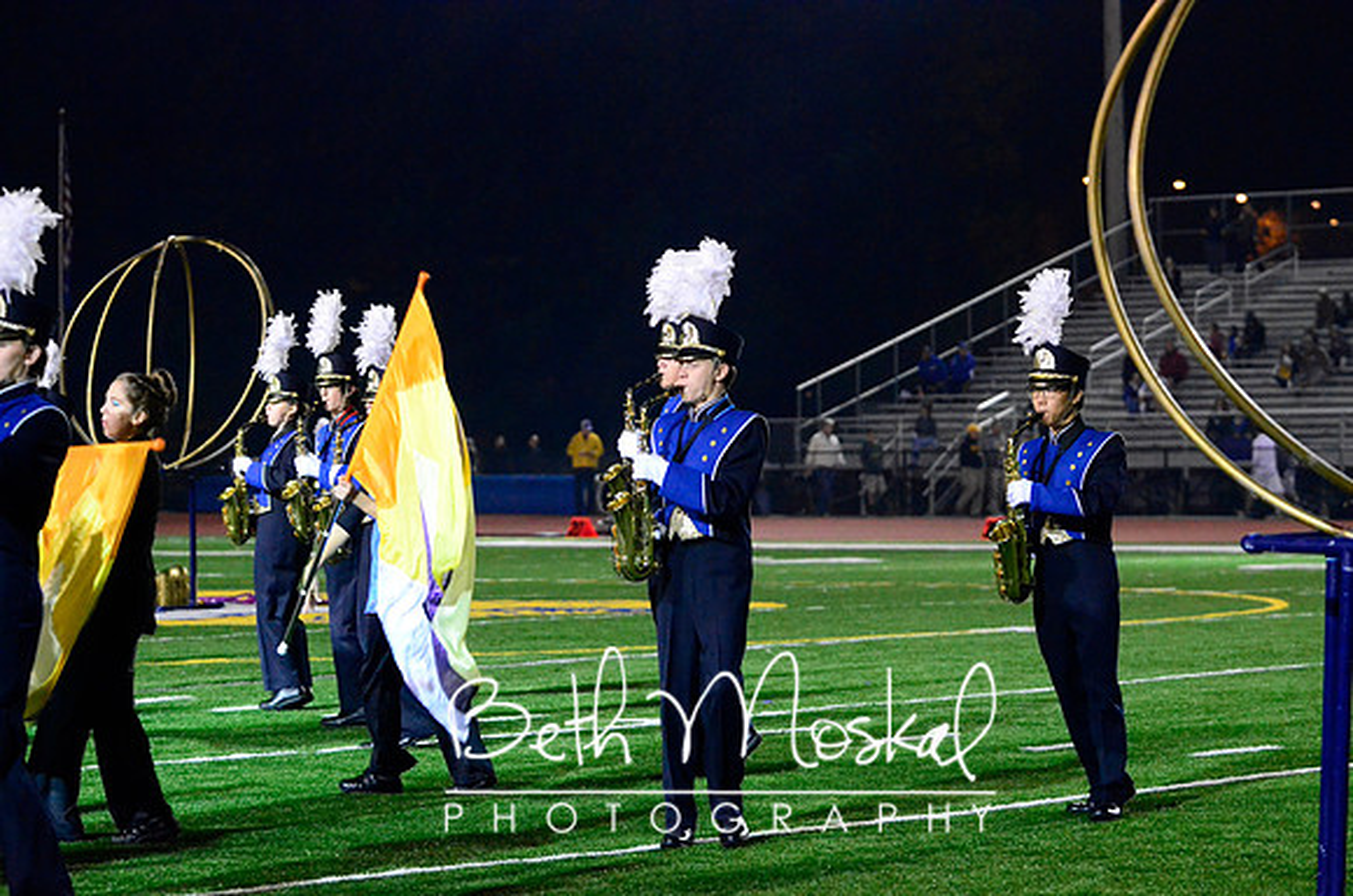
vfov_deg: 5.5
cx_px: 676
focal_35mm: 248
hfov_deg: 8.3
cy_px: 448
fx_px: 9281
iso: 6400
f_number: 3.2
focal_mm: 165
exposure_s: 1/640
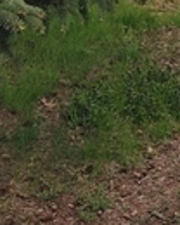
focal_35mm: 150
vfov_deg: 11.1
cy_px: -291
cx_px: 301
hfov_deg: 9.9
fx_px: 999
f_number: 1.8
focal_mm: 5.4
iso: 250
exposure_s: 1/120
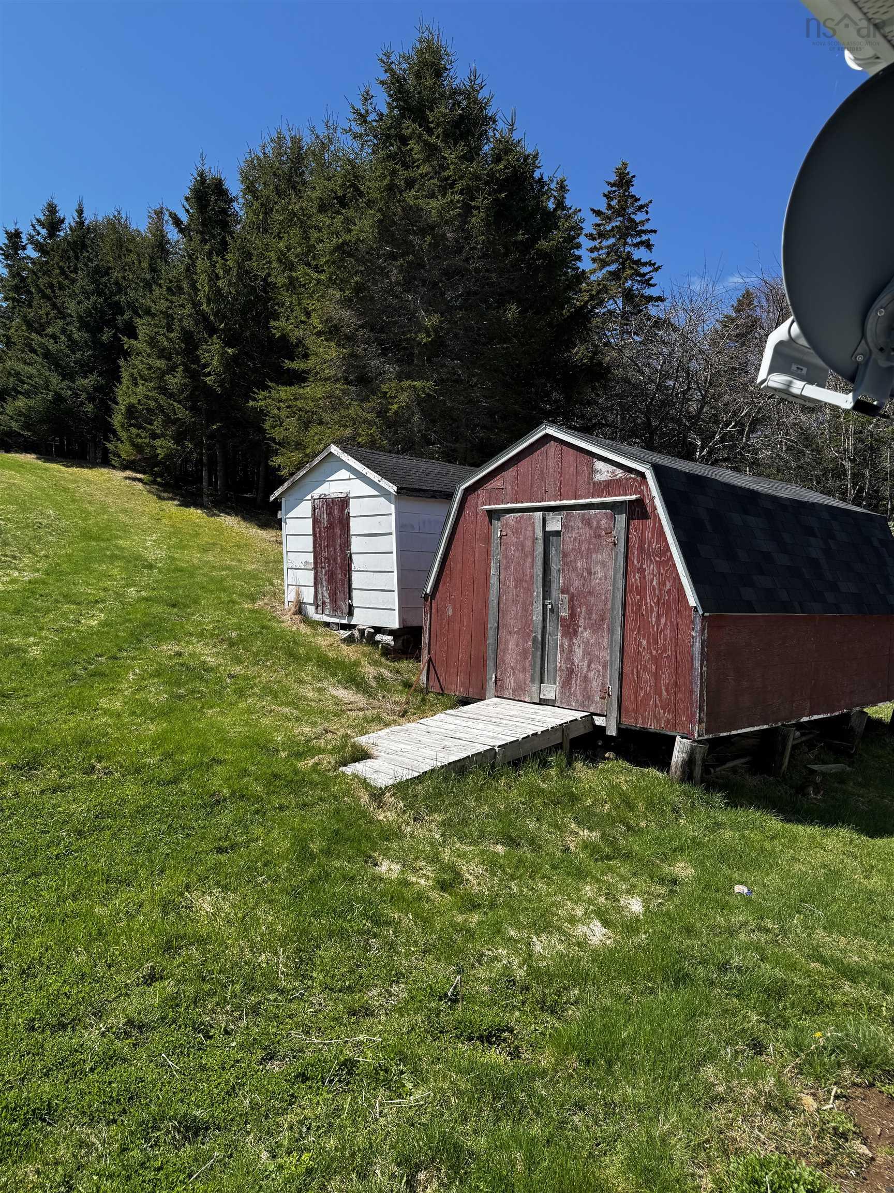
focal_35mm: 24
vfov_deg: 71.6
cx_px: 447
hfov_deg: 56.8
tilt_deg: +0.4
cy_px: 596
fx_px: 826
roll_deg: -2.4
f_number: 1.78
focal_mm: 6.76
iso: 80
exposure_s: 1/2710
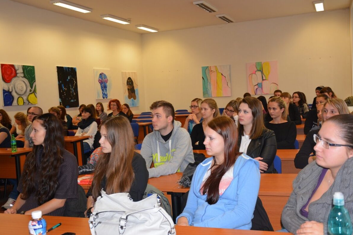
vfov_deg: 33.0
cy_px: 115
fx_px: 398
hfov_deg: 47.9
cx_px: 185
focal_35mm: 41
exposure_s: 1/60
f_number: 4
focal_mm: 25
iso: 450
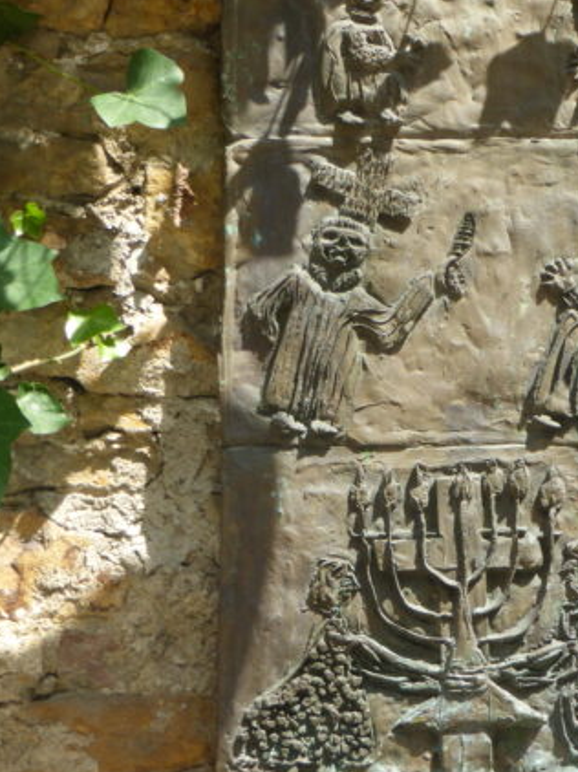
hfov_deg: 20.6
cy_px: 483
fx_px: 1582
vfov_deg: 27.3
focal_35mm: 71
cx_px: 399
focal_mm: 6.9
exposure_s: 1/250
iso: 100
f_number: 3.9
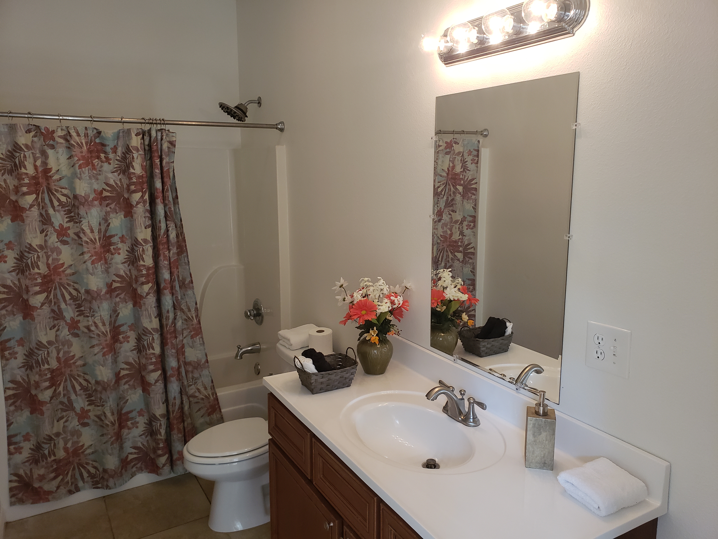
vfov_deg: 53.1
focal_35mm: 26
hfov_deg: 67.3
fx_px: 539
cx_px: 359
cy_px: 270
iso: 200
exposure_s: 1/60
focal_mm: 4.3
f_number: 2.4
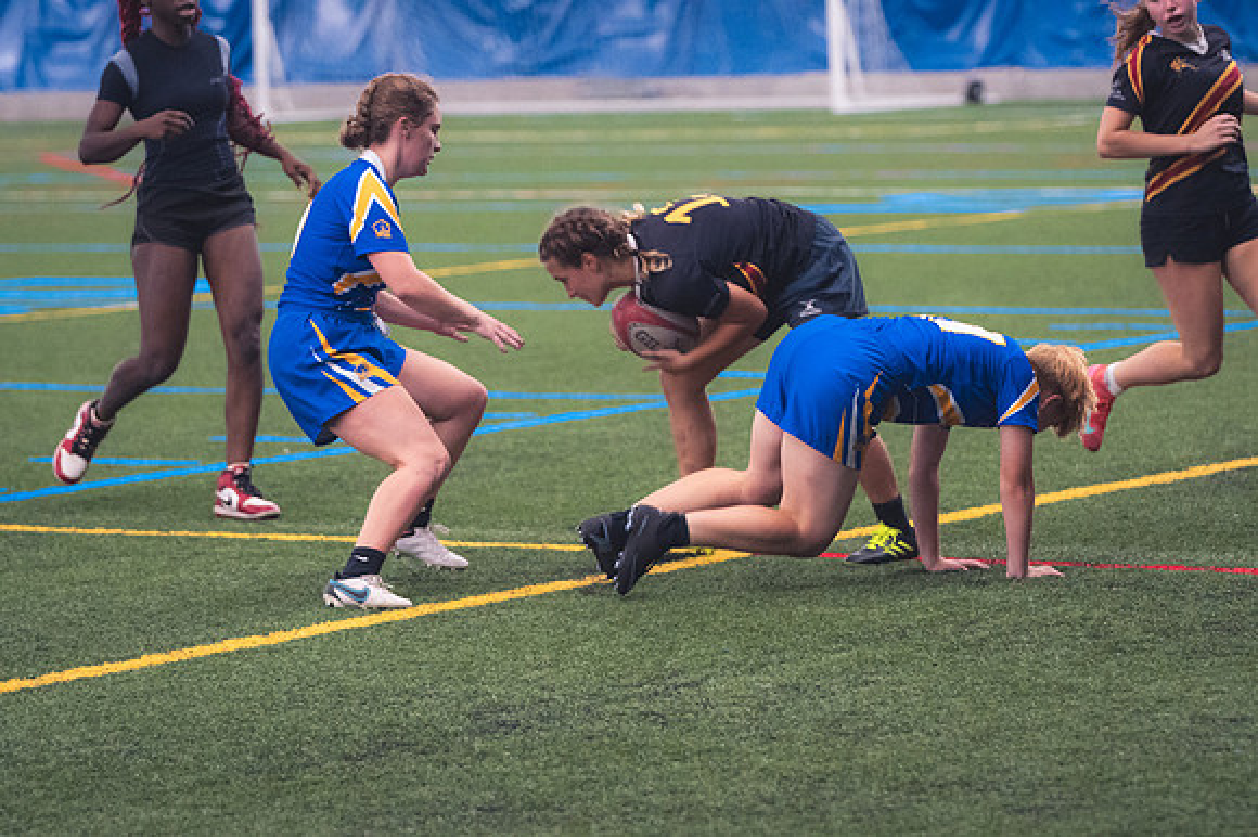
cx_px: 629
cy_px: 418
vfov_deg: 8.3
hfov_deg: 12.5
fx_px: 5762
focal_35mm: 165
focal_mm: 110
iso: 4000
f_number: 2.8
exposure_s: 1/320
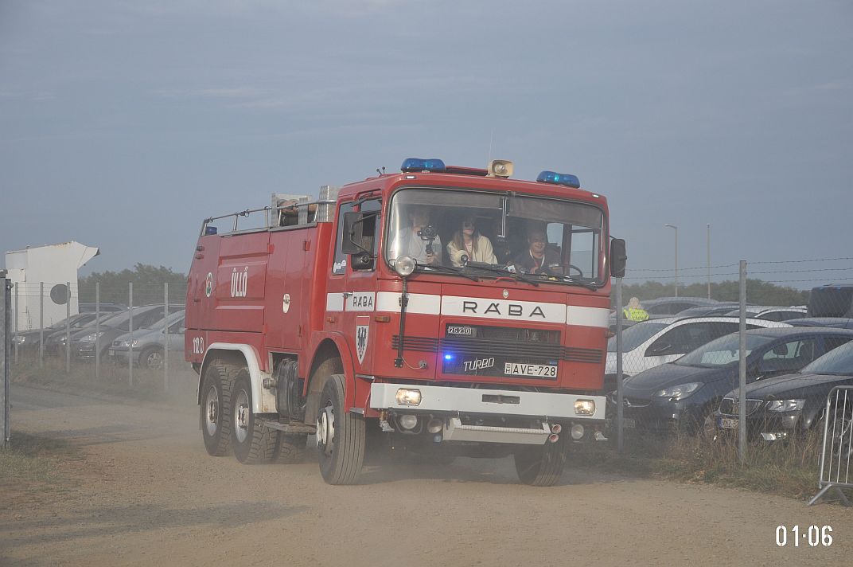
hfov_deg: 26.0
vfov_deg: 17.4
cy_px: 284
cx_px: 426
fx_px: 1846
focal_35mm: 78
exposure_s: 1/1250
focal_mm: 52
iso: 400
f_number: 5
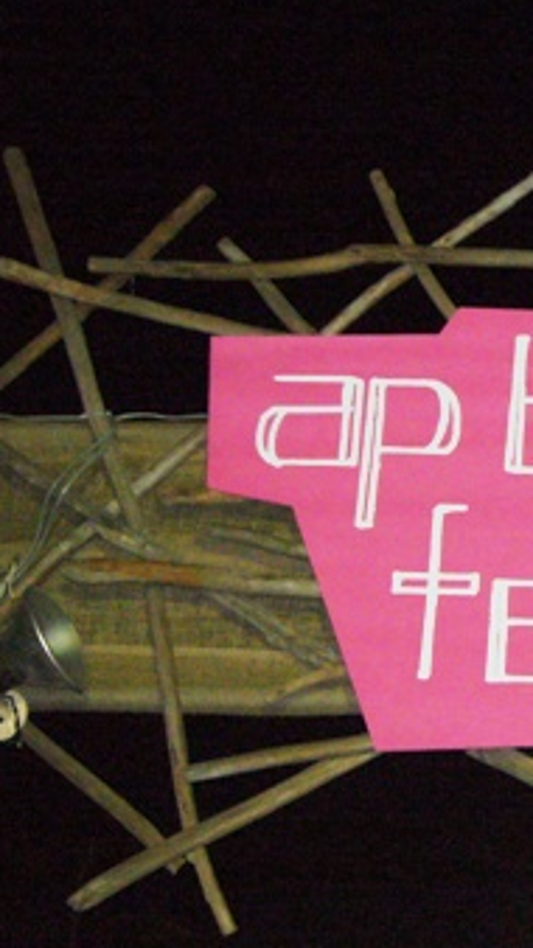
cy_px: 575
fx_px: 2464
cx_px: 605
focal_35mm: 98
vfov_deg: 21.8
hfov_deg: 12.1
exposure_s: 1/30
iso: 400
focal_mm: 8.8
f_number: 3.8
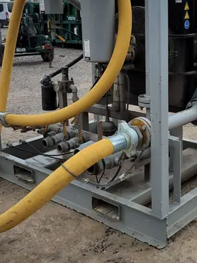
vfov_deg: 36.6
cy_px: 98
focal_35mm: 52
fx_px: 395
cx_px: 154
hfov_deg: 27.5
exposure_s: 1/1497
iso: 40
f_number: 1.8
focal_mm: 5.4
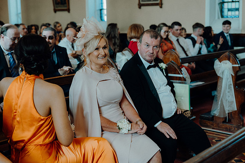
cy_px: 82
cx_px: 122
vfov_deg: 26.5
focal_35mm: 51
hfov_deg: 38.9
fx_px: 347
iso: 1250
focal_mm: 51
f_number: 3.2
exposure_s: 1/200
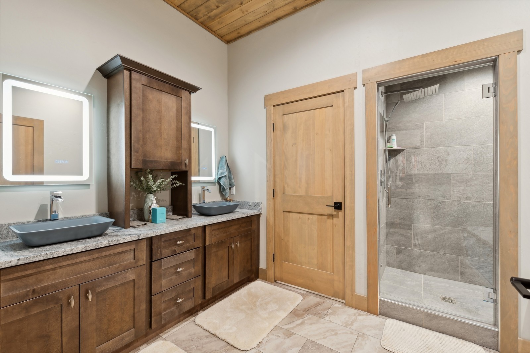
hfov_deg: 100.4
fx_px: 221
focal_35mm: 15
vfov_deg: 77.3
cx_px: 265
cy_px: 176
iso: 100
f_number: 6.3
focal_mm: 10
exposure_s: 1/2
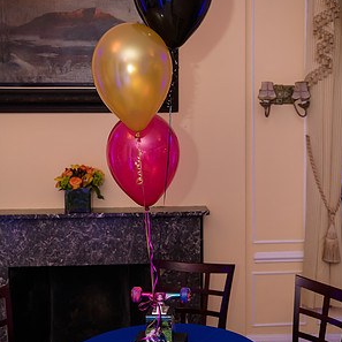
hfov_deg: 37.6
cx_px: 172
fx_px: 503
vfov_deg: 37.5
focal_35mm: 45
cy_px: 157
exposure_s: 1/125
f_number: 3.2
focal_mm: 35
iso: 1600
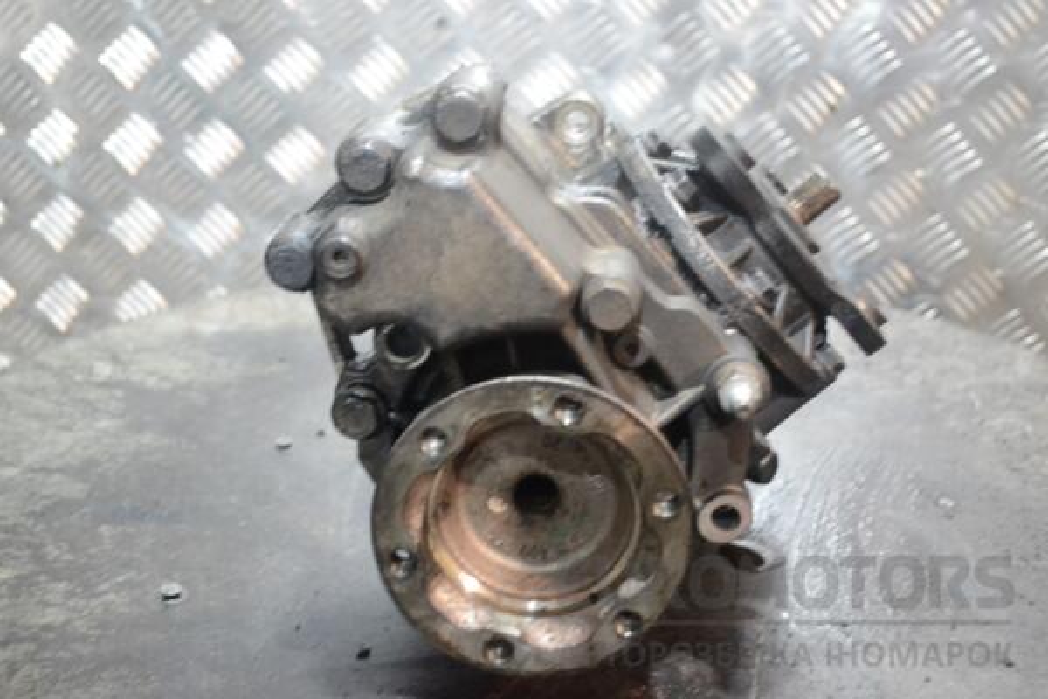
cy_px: 350
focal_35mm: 51
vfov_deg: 26.5
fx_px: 1485
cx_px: 524
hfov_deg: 38.9
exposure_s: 1/13
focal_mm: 34
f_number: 5
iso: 3200
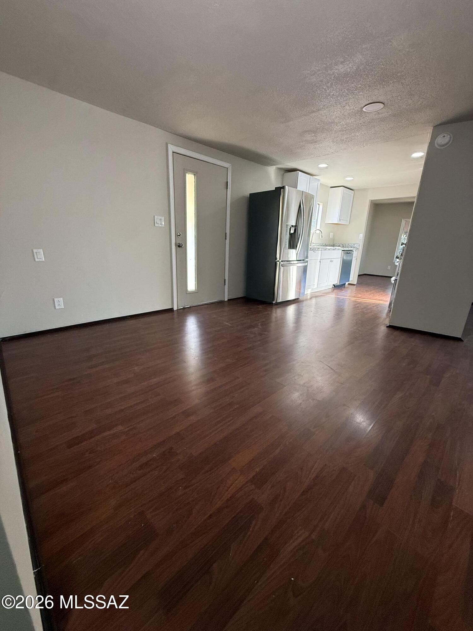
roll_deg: -3.1
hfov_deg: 85.7
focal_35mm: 14
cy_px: 316
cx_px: 236
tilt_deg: -16.5
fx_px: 255
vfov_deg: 102.1
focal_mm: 2.22
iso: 250
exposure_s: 1/120
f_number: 2.2
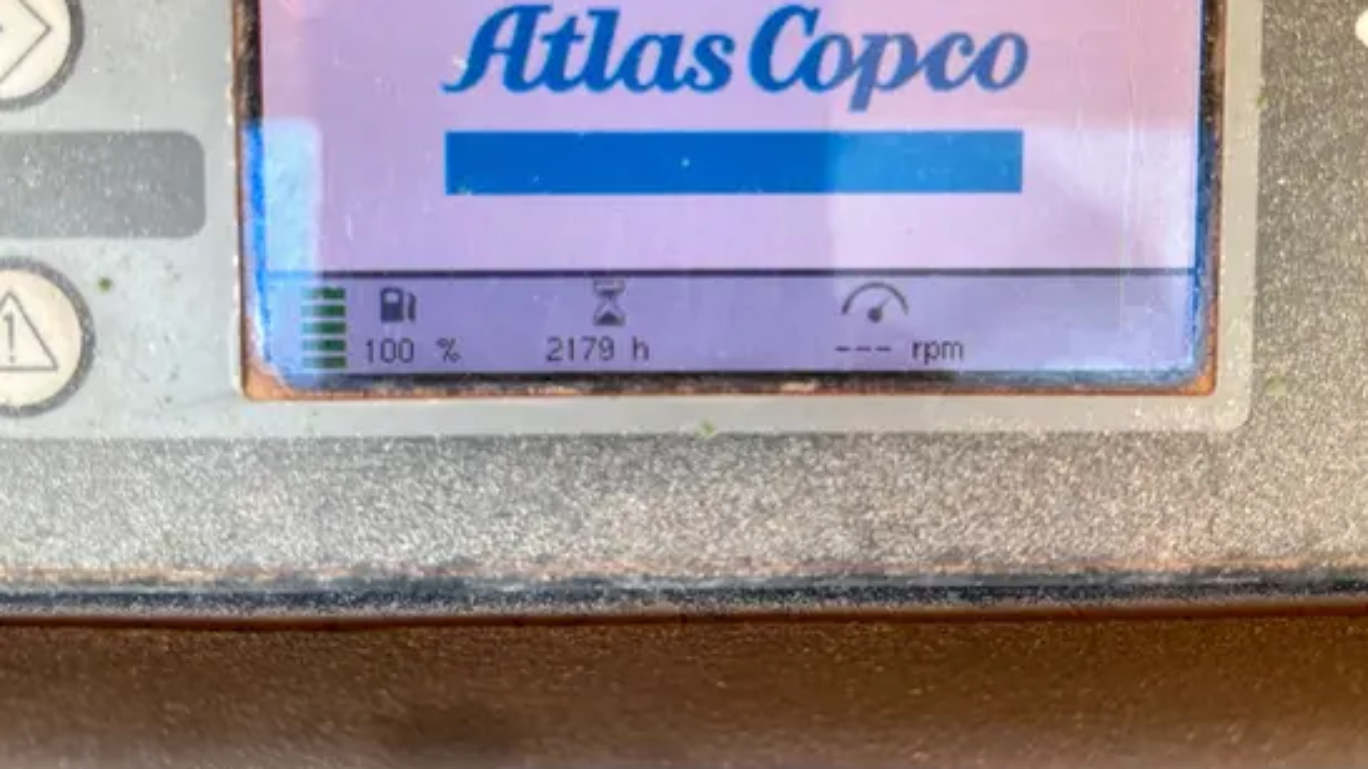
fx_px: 1378
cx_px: 681
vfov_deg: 30.8
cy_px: 232
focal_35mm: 38
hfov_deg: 52.8
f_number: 1.5
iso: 50
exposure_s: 1/121
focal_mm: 5.7
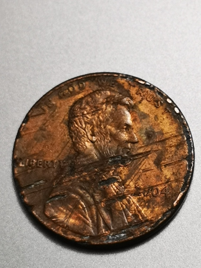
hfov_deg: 10.6
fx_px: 1084
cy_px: 134
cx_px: 100
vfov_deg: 14.1
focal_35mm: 140
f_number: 1.8
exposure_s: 1/50
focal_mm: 5.58
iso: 160
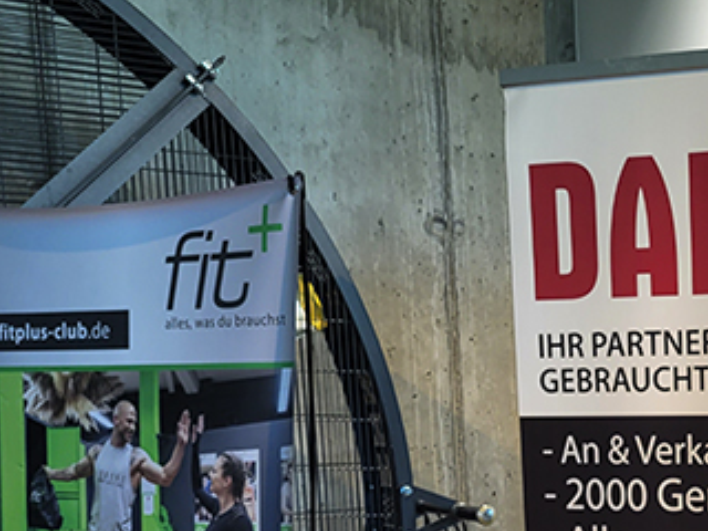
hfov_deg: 26.6
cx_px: 841
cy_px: 648
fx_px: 1329
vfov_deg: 21.0
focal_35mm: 65
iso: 125
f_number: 1.8
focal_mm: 5.4
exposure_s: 1/100
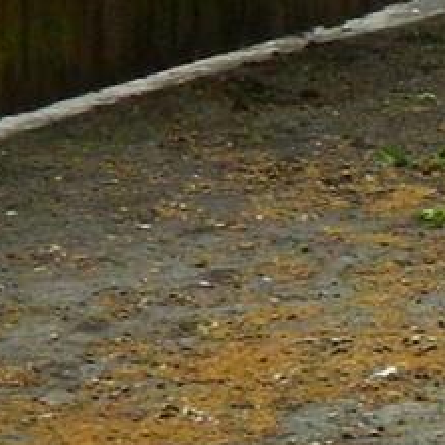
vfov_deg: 6.1
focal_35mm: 287
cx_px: 1565
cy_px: 242
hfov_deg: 5.5
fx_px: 4174
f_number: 3.3
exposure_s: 1/320
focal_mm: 6.2
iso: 280
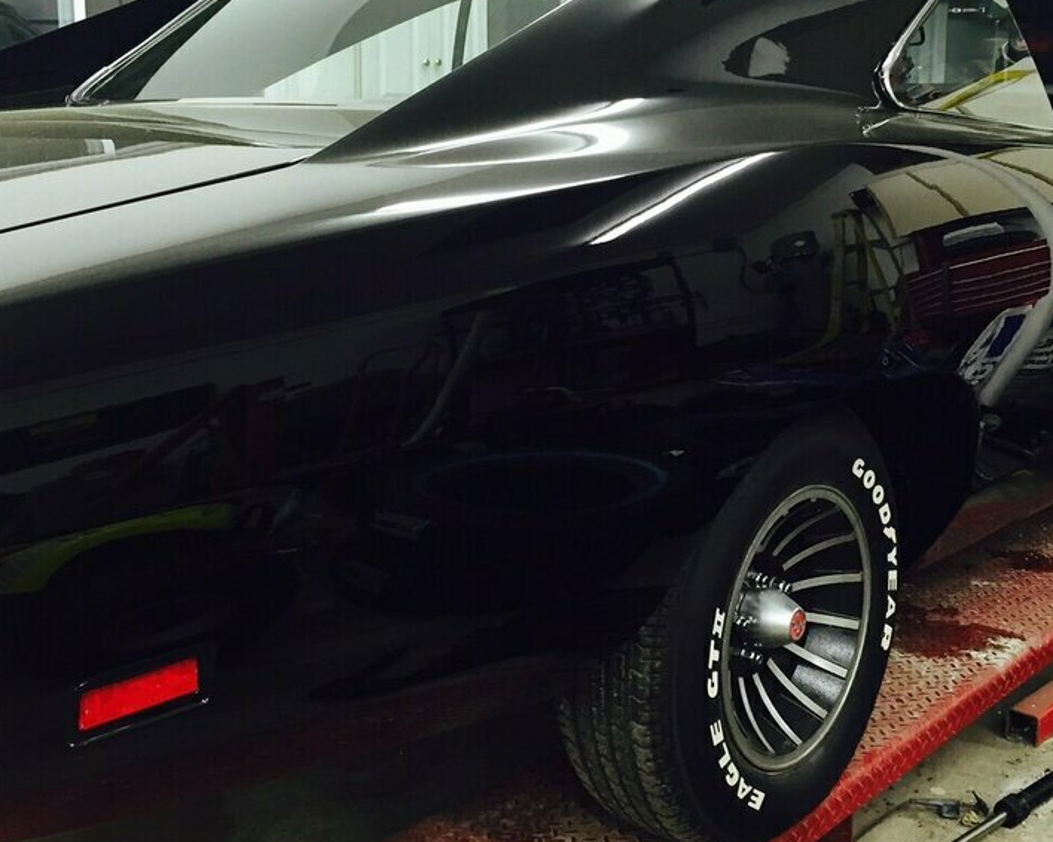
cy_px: 341
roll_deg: -1.3
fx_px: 1495
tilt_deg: -10.9
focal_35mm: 48
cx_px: 573
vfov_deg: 31.4
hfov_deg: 38.8
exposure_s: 1/30
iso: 80
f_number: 2.2
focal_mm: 4.15
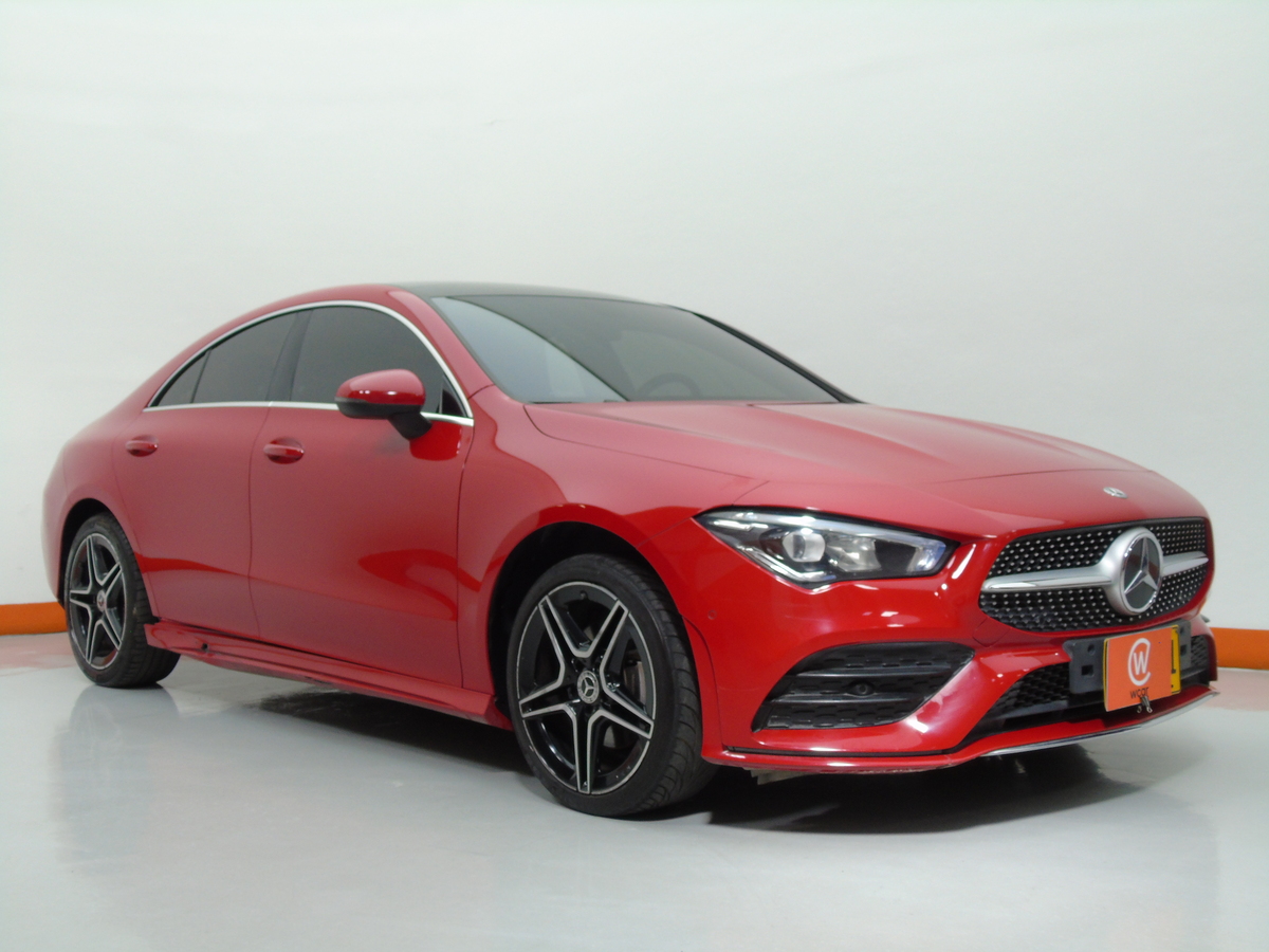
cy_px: 476
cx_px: 634
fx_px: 1466
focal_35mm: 40
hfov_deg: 46.8
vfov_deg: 36.0
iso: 100
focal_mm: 7.1
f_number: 3.9
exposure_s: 1/30
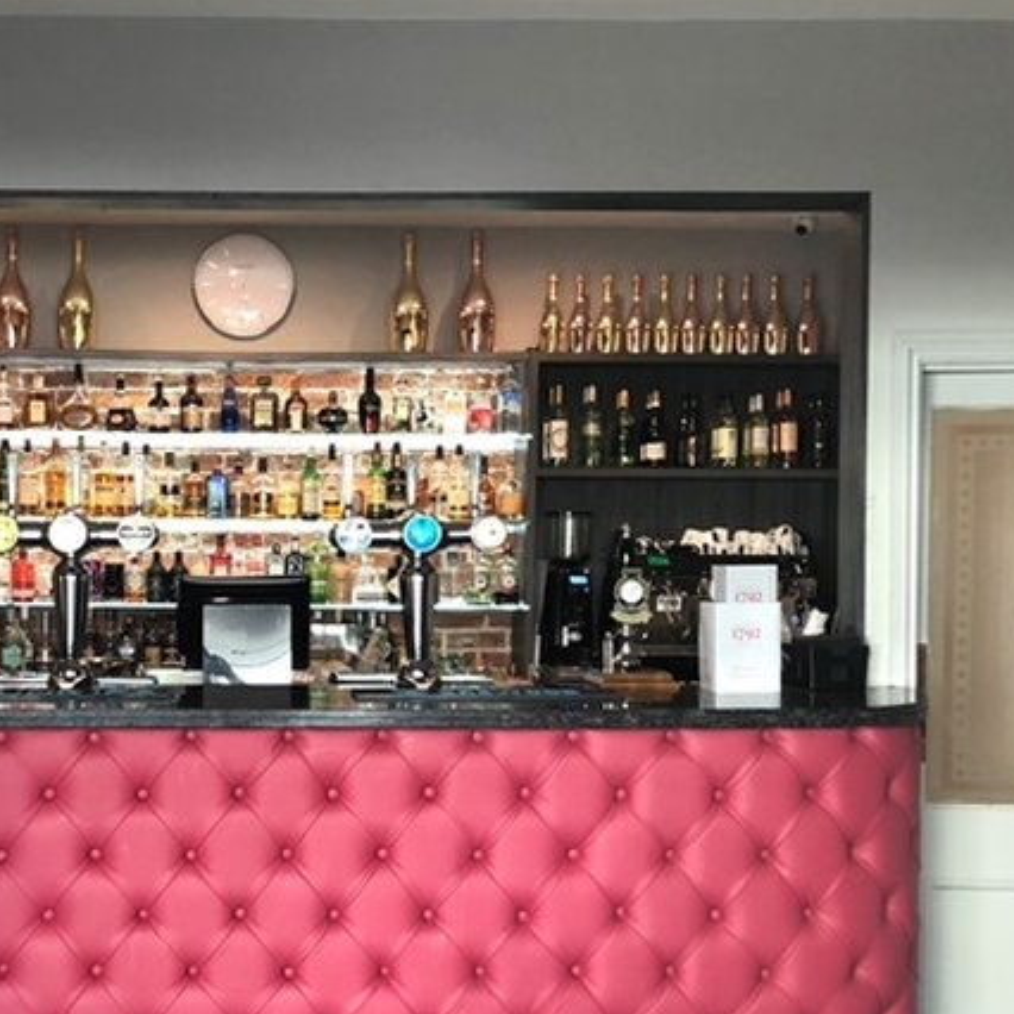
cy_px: 619
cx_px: 232
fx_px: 1392
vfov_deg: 39.8
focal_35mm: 42
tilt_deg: -2.2
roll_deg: -0.4
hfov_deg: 38.8
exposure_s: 1/17
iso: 50
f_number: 1.8
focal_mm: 3.99
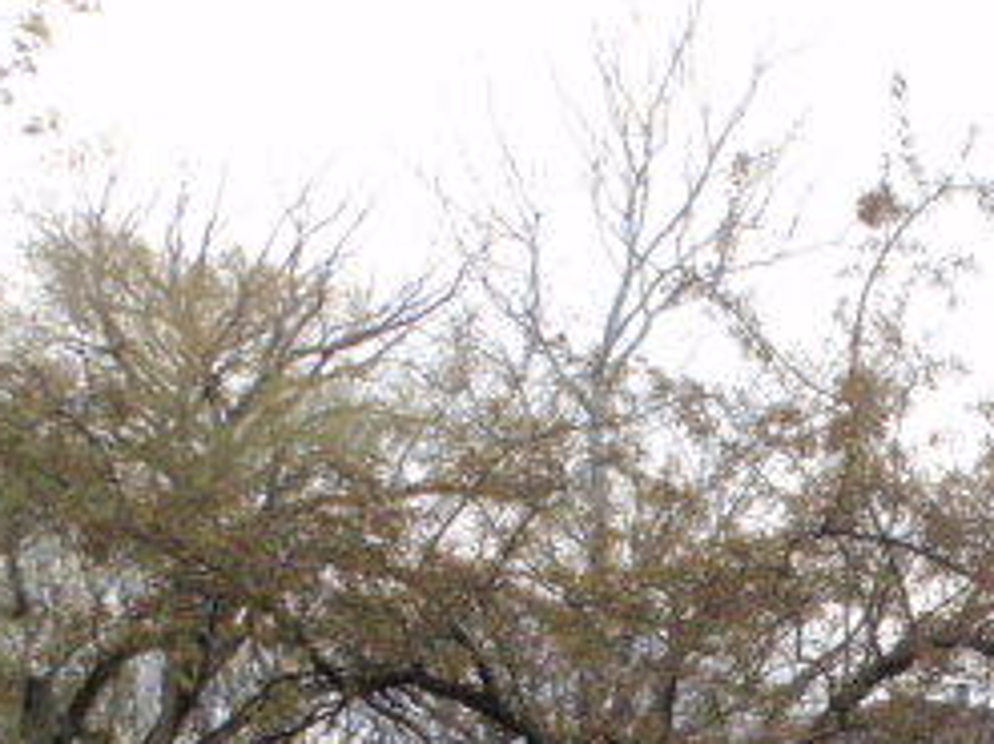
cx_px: 1199
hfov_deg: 20.8
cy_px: 917
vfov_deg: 16.0
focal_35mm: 88
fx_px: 2526
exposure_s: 1/80
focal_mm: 6.07
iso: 64
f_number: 3.5
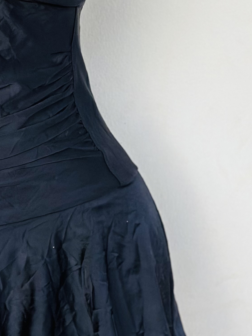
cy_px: 85
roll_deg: +0.1
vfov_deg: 15.2
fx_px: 1252
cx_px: 11
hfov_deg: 11.4
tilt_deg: -14.7
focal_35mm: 129
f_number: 1.78
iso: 400
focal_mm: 6.86
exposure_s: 1/40
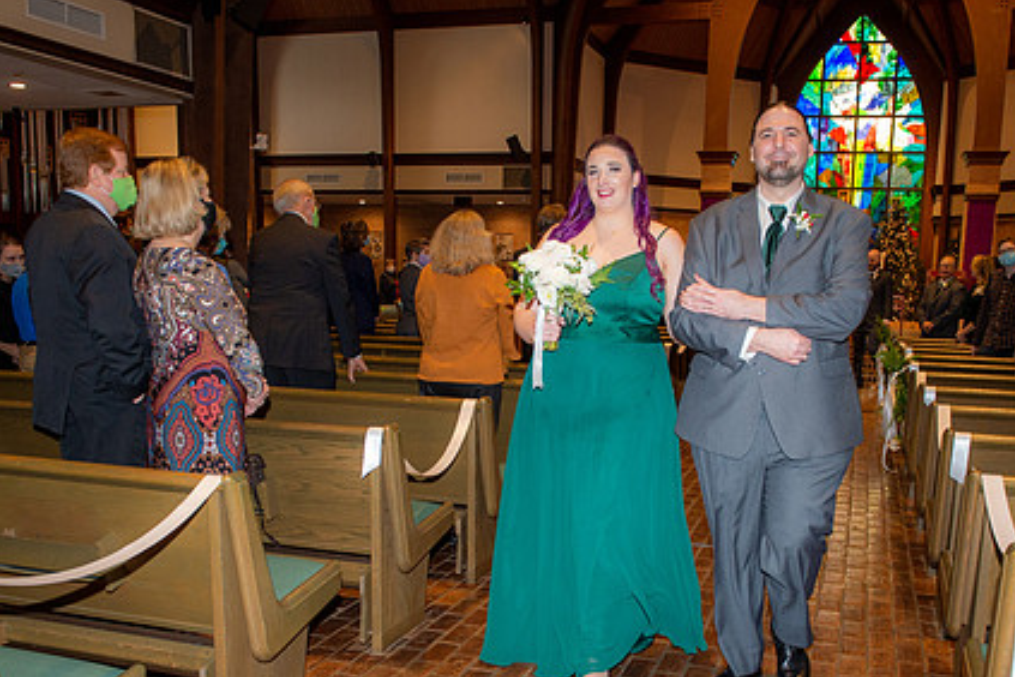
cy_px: 454
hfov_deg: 51.8
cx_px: 559
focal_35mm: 37
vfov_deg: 35.6
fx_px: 1043
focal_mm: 27
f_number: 5.6
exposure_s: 1/125
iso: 1600
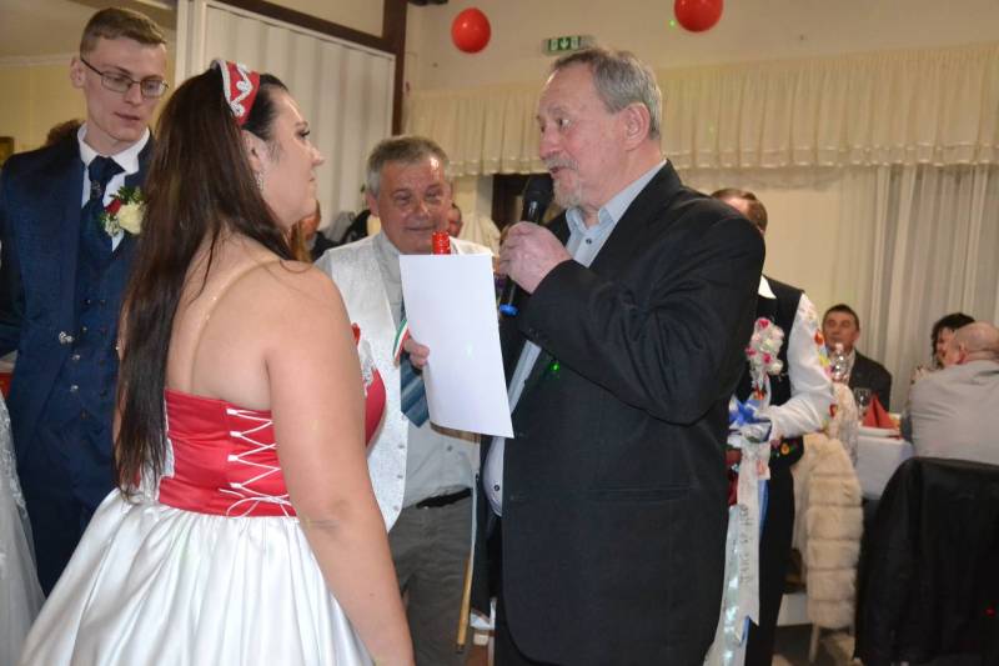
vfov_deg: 35.5
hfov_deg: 51.3
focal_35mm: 38
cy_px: 333
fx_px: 1040
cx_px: 500
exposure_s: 1/60
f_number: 4
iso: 3200
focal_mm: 25
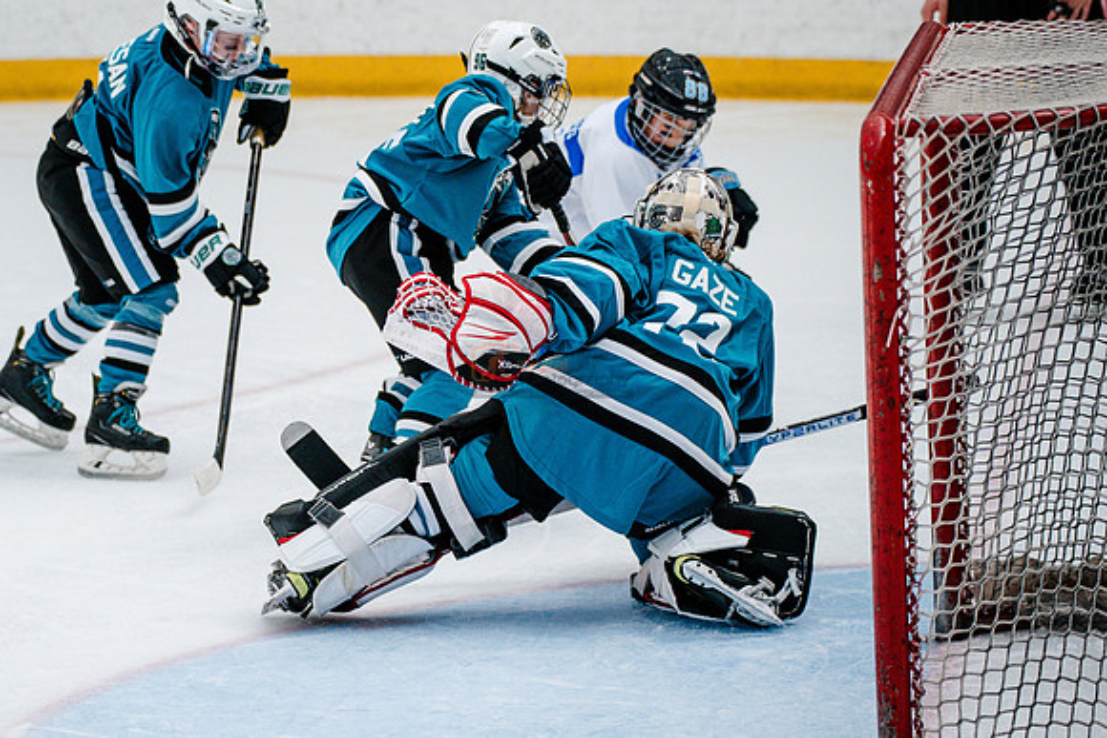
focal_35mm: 198
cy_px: 333
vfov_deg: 6.9
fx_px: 6105
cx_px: 371
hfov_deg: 10.4
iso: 1250
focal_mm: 140
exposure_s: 1/2500
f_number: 3.5
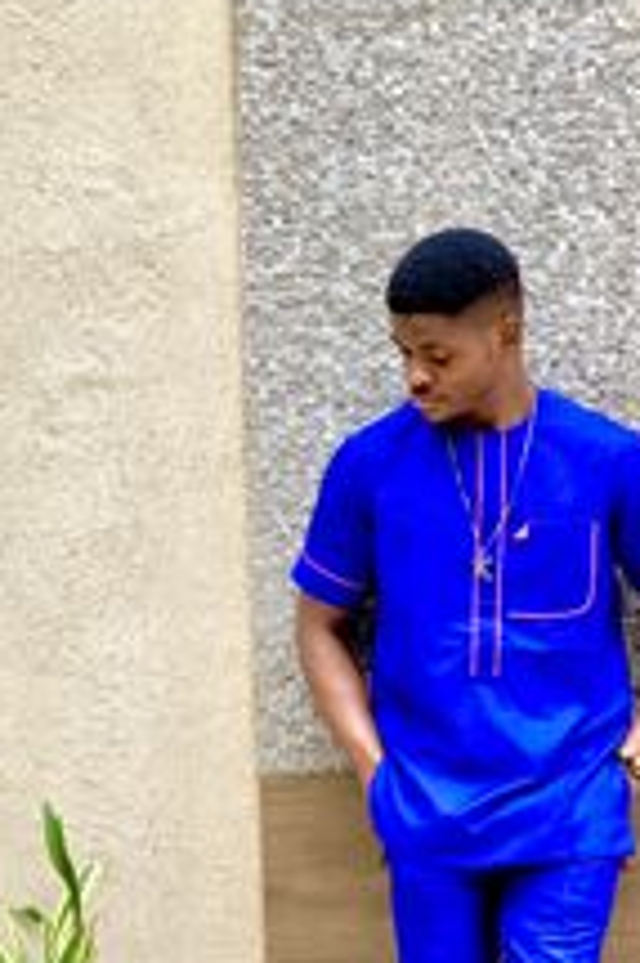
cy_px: 723
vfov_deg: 23.4
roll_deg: +1.0
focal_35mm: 86
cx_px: 349
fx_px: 2297
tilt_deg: -7.6
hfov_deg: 15.9
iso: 25
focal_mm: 6
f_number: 2.4
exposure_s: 1/122
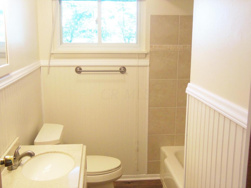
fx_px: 290
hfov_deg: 46.8
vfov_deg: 36.0
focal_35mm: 40
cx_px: 126
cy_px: 94
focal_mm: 7.2
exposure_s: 1/40
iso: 200
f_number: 3.6
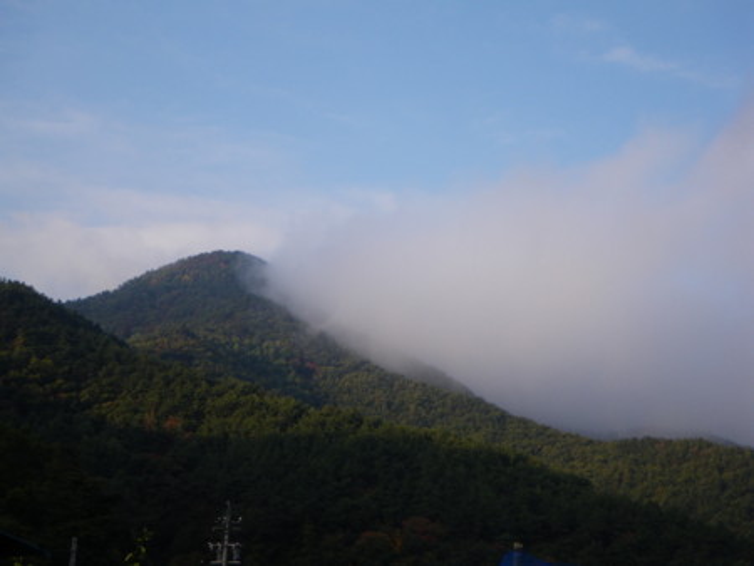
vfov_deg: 23.7
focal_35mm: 62
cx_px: 377
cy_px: 283
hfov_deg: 31.2
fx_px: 1351
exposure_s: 1/160
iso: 50
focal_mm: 11.1
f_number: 4.6
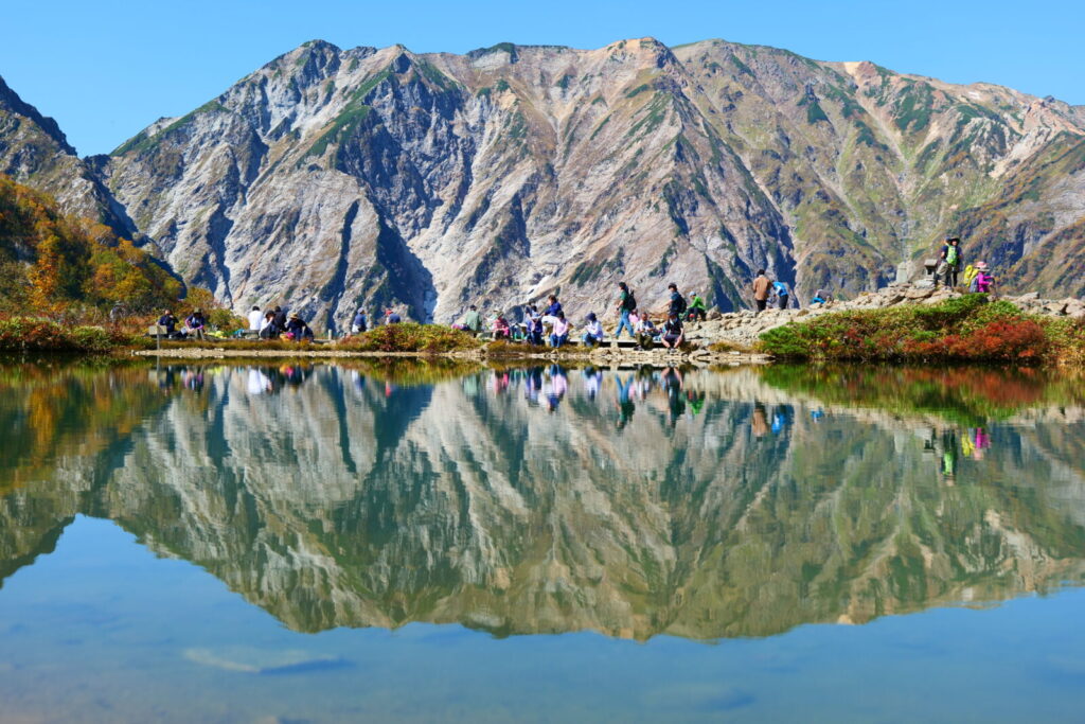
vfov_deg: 27.5
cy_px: 362
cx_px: 542
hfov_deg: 40.3
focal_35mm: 49
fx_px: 1477
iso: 100
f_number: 6.3
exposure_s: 1/320
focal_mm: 49
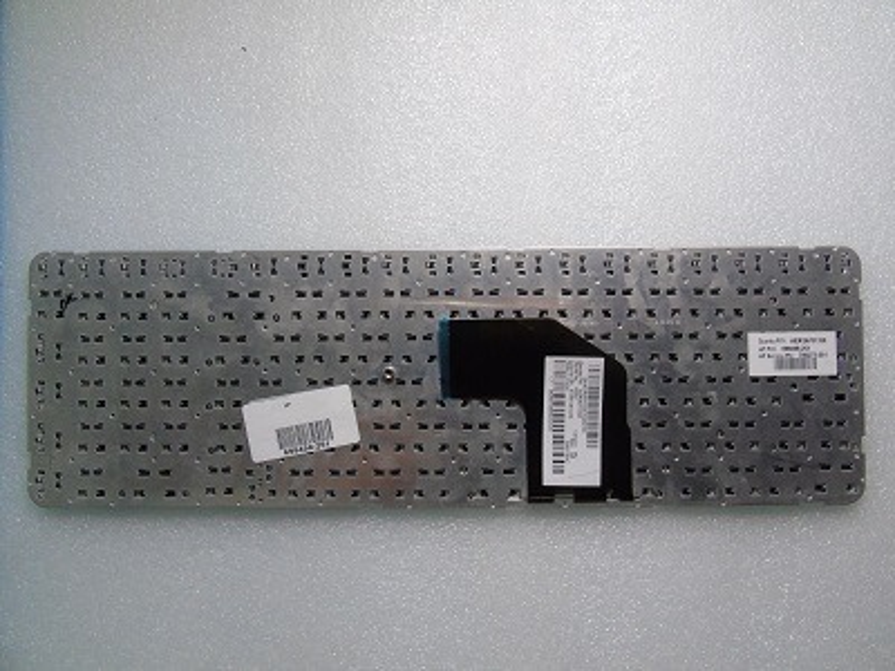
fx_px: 646
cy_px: 336
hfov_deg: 69.4
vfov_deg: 54.9
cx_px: 448
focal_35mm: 25
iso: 400
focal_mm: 4.4
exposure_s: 1/50
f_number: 5.4
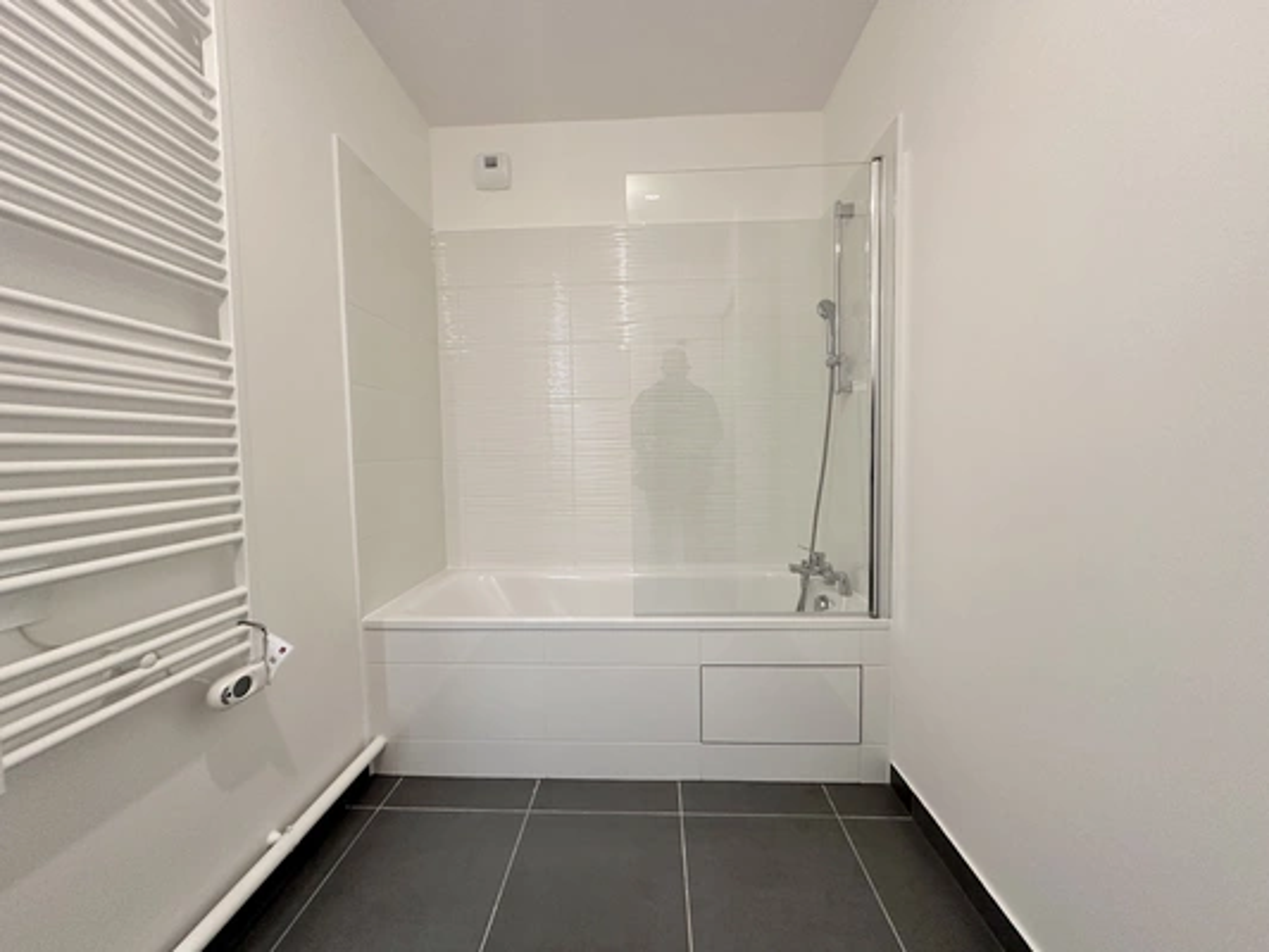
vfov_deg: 85.7
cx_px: 634
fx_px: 513
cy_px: 476
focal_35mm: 14
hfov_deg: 102.1
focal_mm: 2.22
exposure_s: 1/100
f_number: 2.2
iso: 320
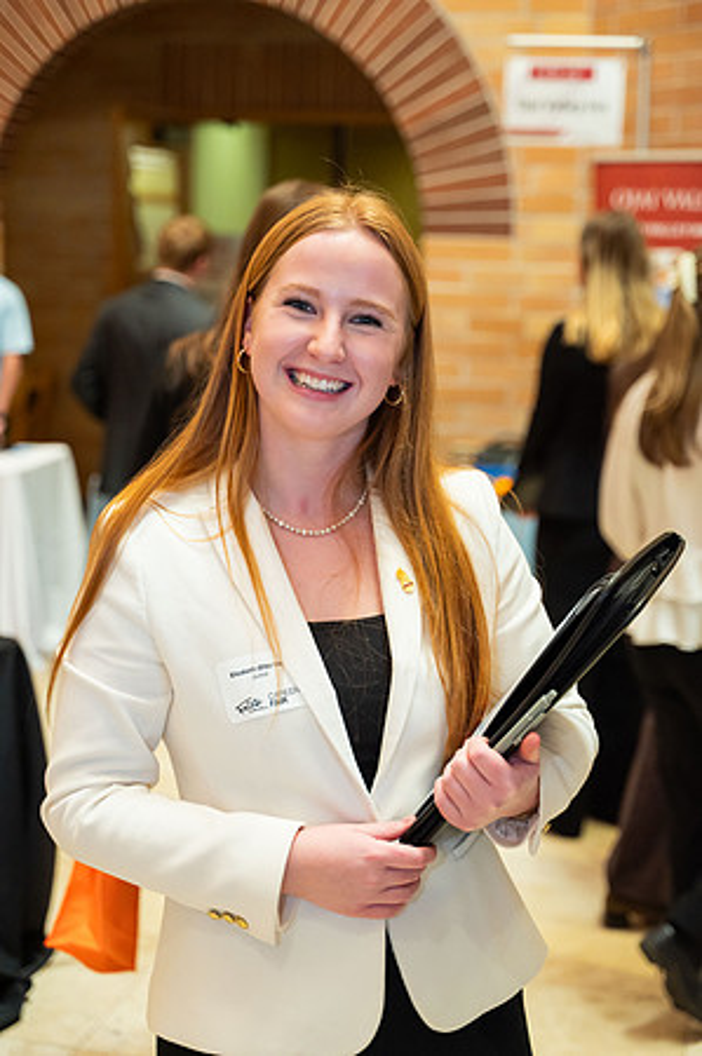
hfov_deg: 24.1
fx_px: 1642
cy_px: 528
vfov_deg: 35.7
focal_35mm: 56
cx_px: 351
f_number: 2.8
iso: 2500
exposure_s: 1/640
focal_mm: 56
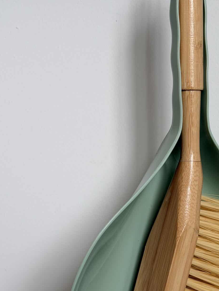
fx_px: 675
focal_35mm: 80
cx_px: 158
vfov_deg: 24.4
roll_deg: -2.1
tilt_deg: -3.2
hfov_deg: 18.3
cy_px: 170
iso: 64
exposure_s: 1/121
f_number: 1.78
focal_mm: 6.76
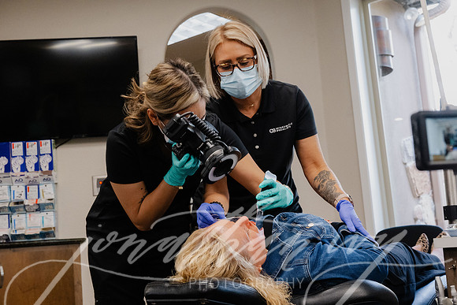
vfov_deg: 27.5
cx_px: 228
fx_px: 622
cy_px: 152
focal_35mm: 49
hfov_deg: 40.3
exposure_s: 1/160
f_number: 8
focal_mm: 49
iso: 5600
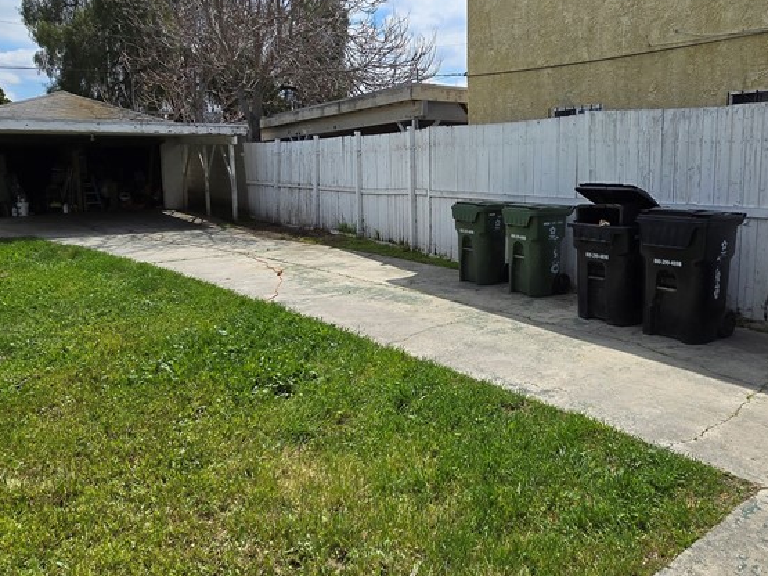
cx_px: 455
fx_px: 532
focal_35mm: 24
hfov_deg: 71.0
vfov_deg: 56.6
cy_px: 245
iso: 50
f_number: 2.2
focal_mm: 2.2
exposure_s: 1/3390
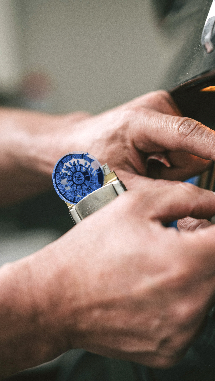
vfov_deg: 26.8
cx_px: 122
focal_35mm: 79
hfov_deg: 15.3
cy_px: 190
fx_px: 801
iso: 100
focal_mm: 50
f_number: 2
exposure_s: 1/250
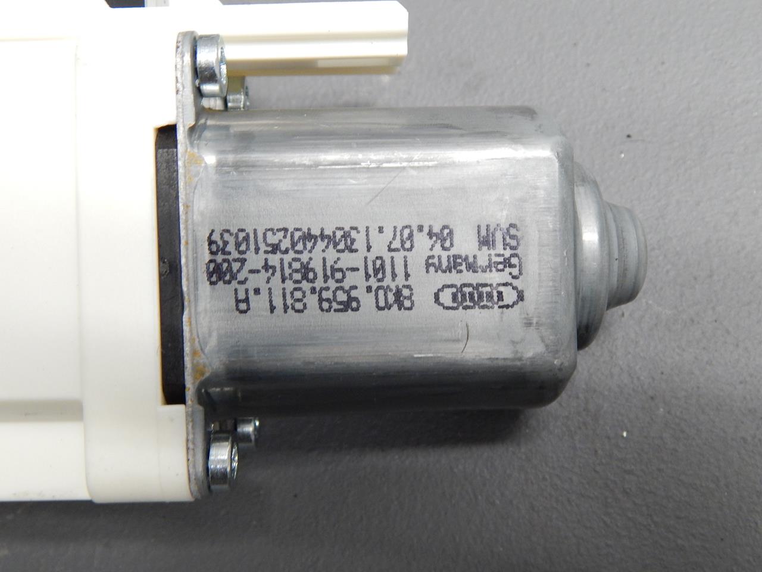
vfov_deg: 37.7
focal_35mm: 38
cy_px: 286
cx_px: 381
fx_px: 836
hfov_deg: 49.0
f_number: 3.4
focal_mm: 6.8
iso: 400
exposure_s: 1/20
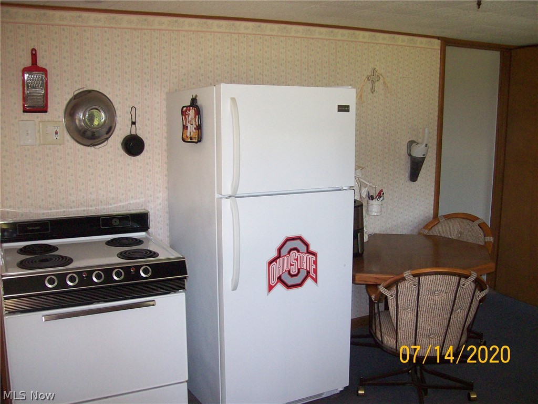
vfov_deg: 39.7
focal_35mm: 36
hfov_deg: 51.4
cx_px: 269
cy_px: 202
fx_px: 560
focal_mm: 6
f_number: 2.7
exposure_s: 1/32
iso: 140
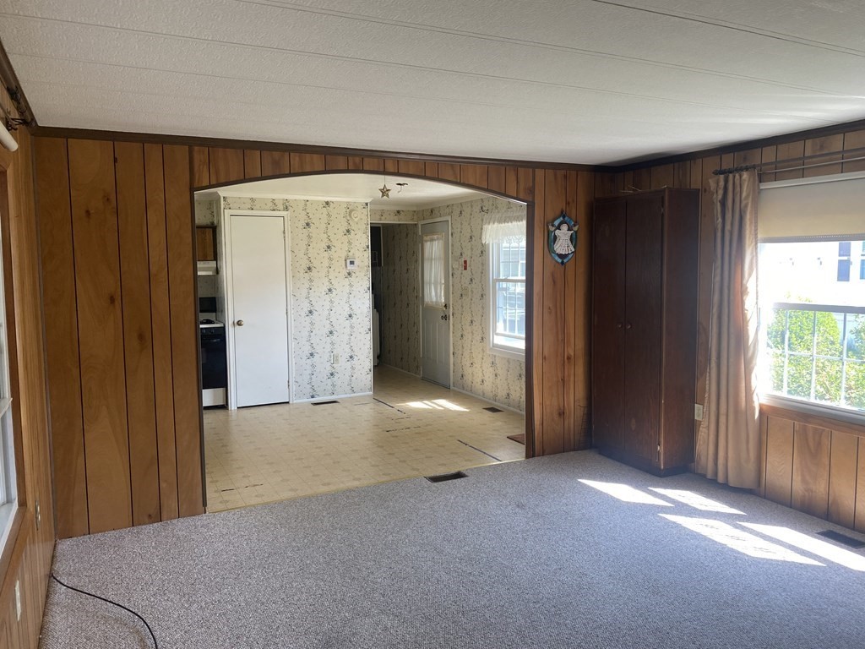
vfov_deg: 53.1
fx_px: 650
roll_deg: +1.3
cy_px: 324
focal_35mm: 26
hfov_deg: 67.3
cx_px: 432
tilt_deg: -5.6
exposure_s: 1/121
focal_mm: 4.25
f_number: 1.8
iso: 100
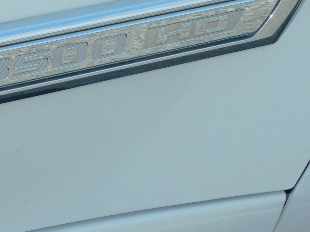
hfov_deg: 5.3
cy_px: 42
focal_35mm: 371
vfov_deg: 4.0
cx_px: 97
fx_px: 3323
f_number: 5.3
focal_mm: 32.2
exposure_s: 1/500
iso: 125
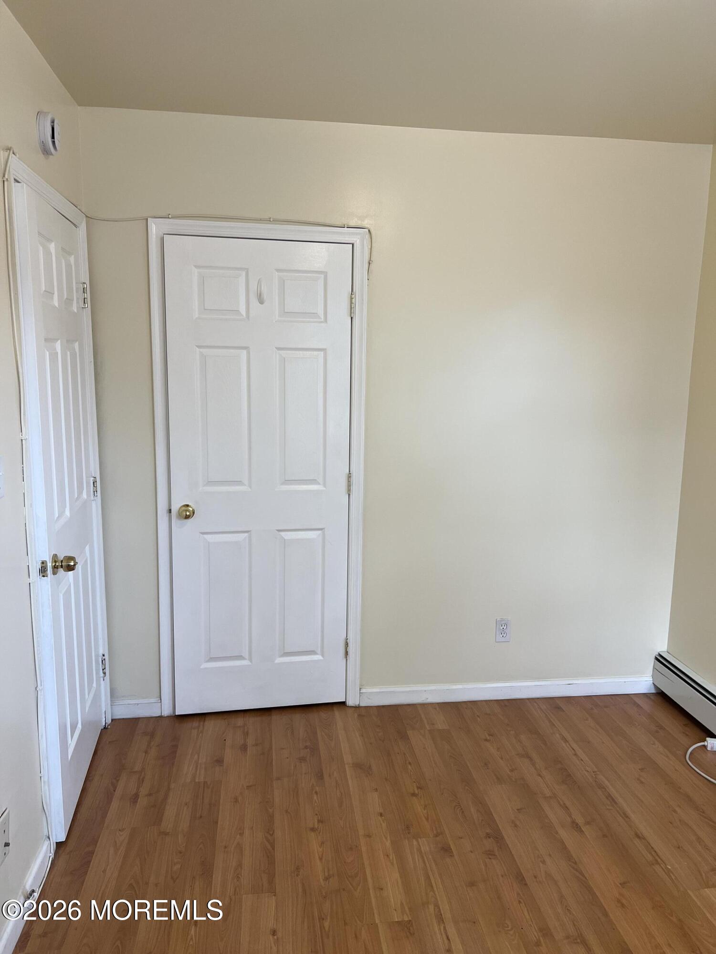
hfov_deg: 53.1
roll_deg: -1.4
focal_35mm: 26
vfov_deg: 67.3
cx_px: 358
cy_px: 477
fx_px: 717
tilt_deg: -8.7
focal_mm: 5.7
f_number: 1.5
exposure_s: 1/120
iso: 80
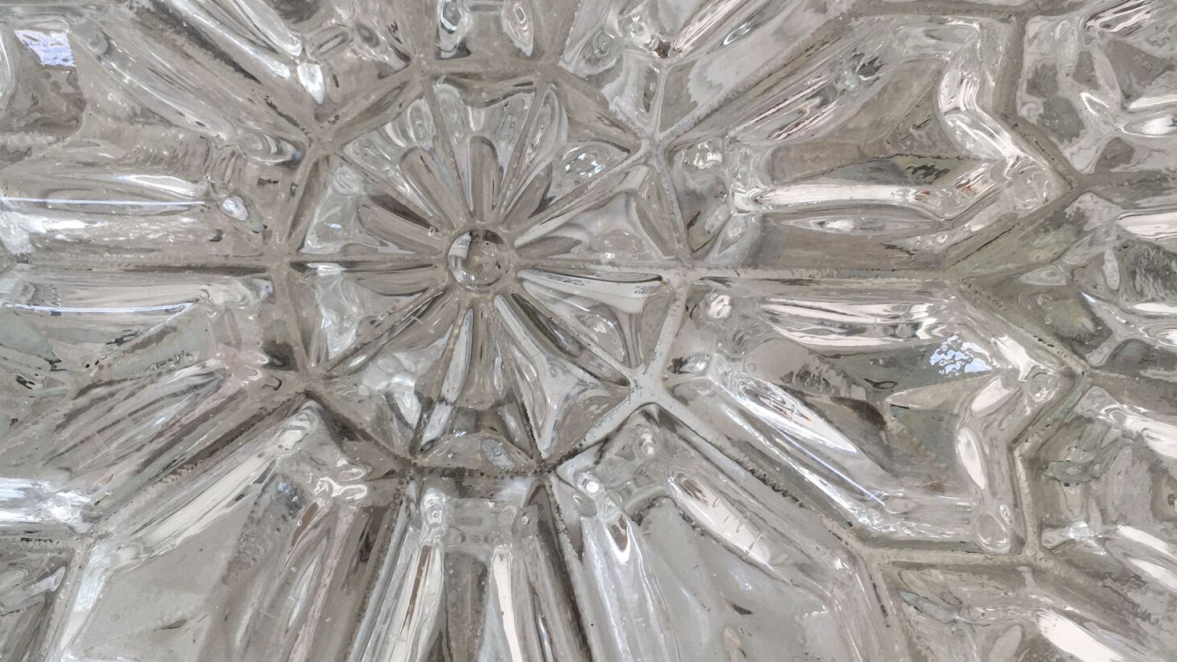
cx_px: 582
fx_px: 1342
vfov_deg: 27.7
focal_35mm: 43
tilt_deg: -80.9
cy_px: 297
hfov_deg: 47.4
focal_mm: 4.15
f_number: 2.2
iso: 40
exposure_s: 1/100
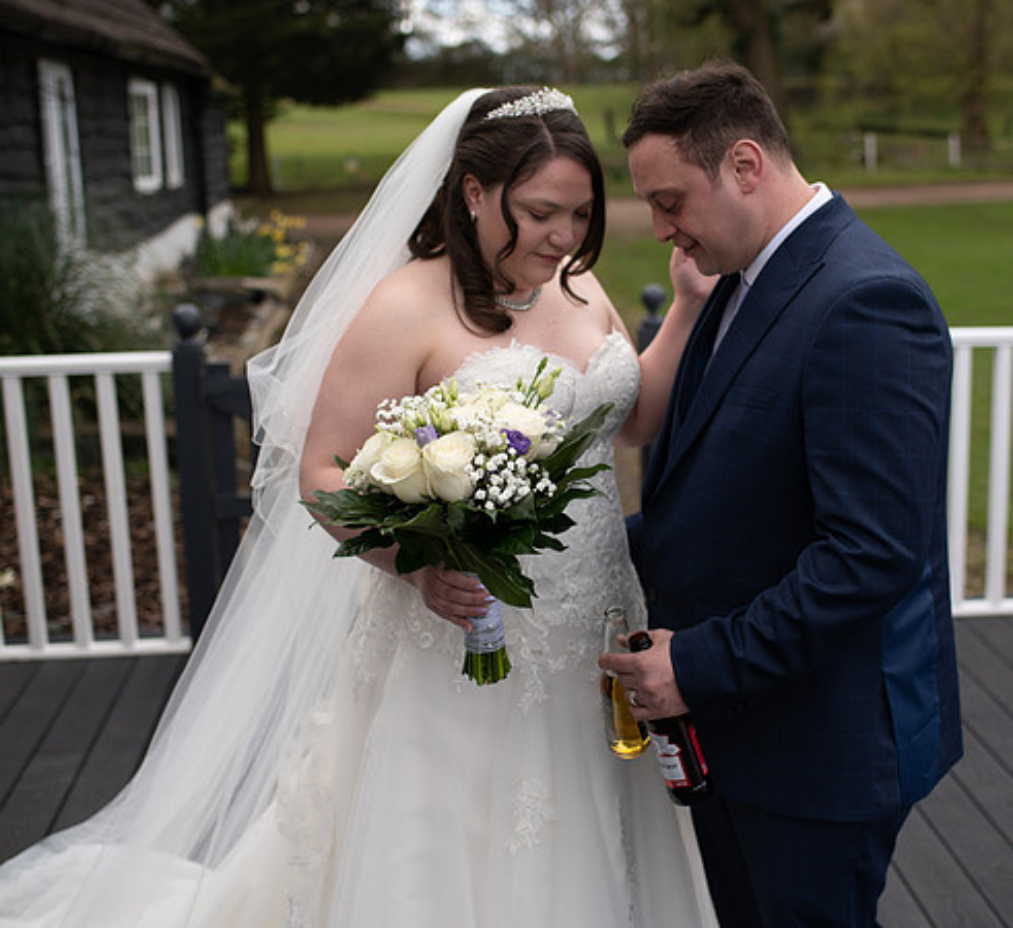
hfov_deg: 38.4
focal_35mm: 46
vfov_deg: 35.5
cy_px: 431
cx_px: 576
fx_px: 1451
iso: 100
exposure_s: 1/1250
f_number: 2.5
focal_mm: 35
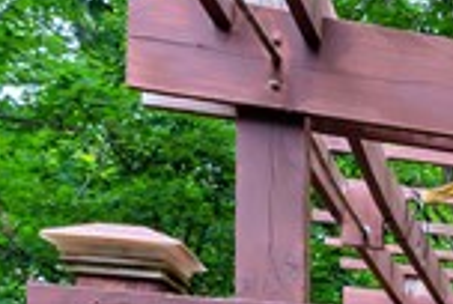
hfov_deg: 12.5
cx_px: 1192
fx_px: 1437
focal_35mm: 114
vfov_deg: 10.9
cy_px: 626
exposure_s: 1/15
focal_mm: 16
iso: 80
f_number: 8
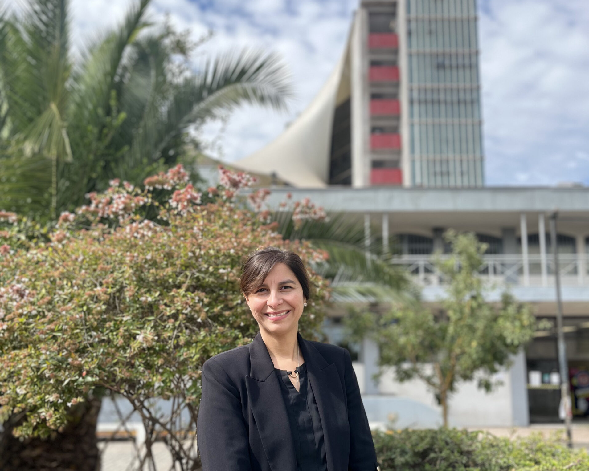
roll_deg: +0.1
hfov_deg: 52.8
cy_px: 289
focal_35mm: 34
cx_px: 296
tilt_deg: +9.2
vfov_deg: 43.1
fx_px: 593
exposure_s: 1/1623
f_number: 1.6
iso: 50
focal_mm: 5.1
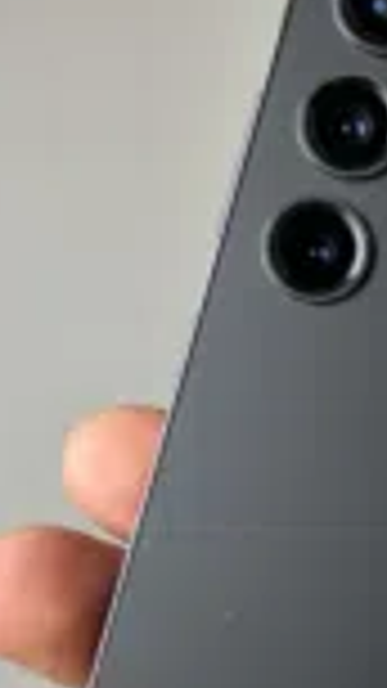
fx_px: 1351
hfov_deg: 15.0
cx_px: 594
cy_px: 504
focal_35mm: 74
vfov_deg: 28.2
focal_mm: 5.7
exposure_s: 1/100
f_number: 1.5
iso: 50
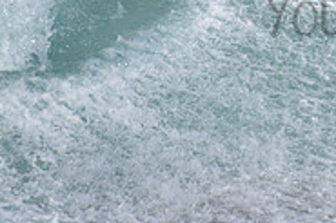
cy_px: -6
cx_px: 450
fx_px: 17932
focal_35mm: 1923
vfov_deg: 0.7
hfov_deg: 1.1
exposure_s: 1/2000
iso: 280
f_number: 5.6
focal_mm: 500
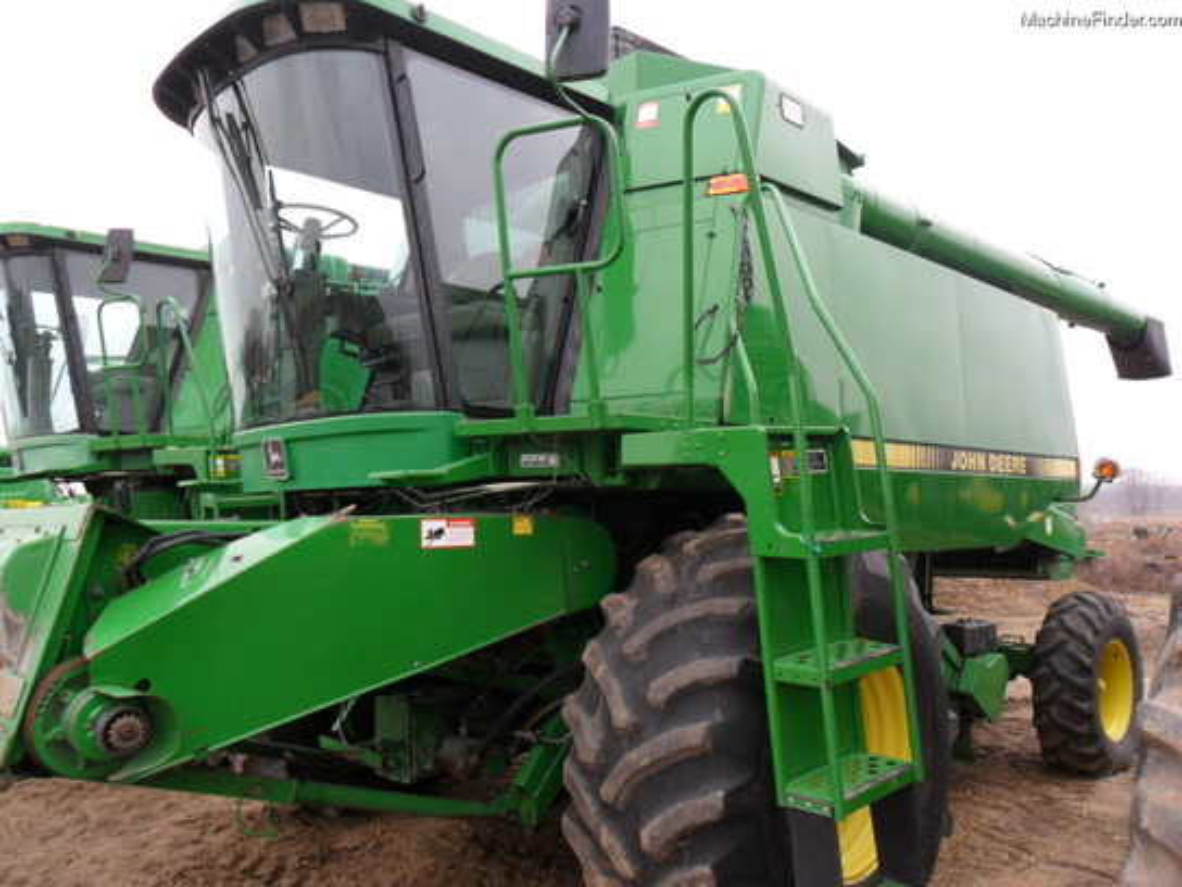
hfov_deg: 65.3
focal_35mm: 27
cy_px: 444
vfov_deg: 51.4
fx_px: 922
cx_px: 591
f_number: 3.5
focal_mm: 4.9
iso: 100
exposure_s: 1/90
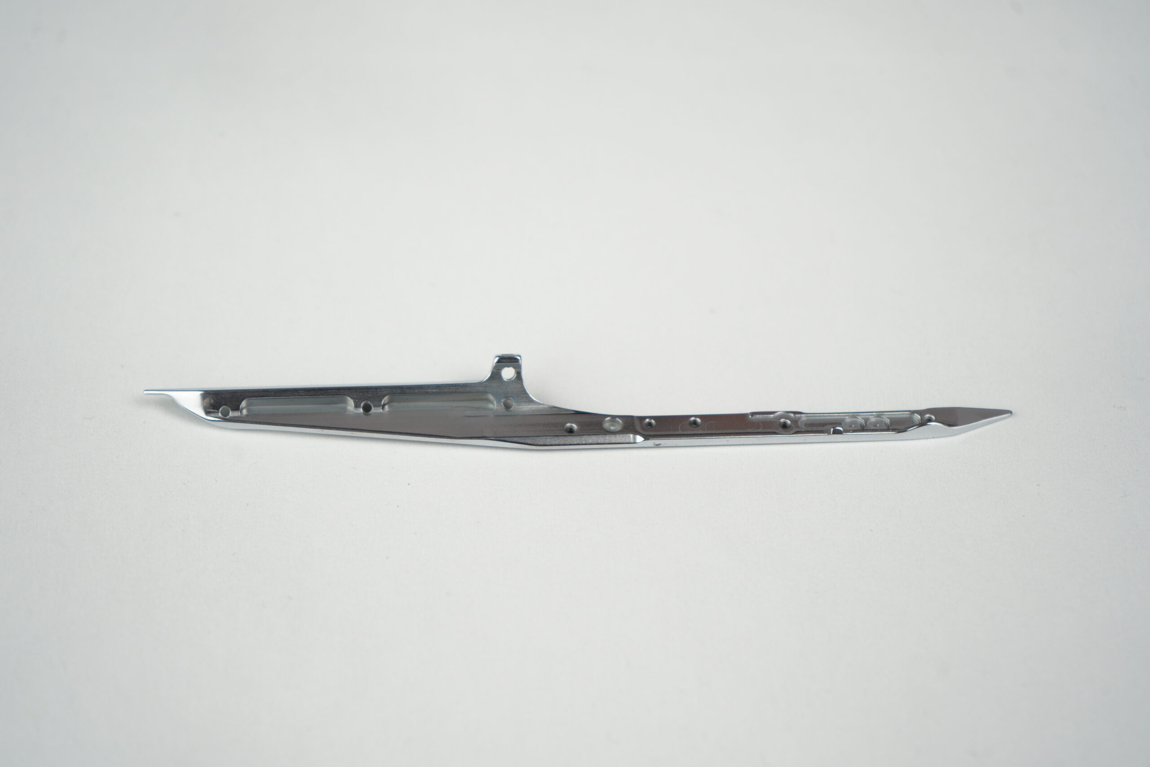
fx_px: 2236
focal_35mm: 70
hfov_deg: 28.8
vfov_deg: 19.5
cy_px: 384
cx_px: 575
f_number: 5.6
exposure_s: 1/60
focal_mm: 70
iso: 320
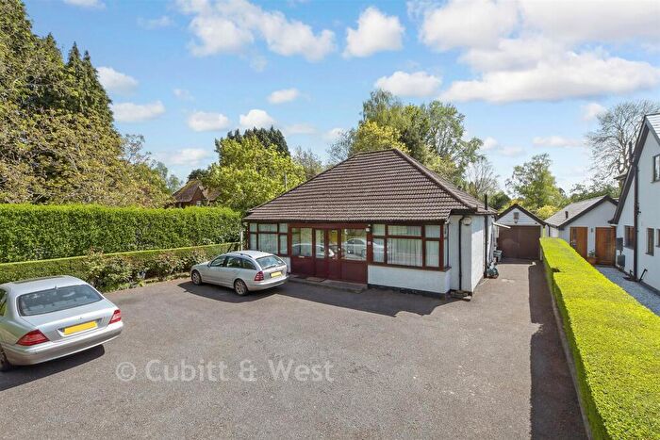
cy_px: 220
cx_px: 330
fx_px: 275
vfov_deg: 77.4
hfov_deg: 100.4
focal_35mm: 15
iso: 400
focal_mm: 10
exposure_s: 1/200
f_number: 10
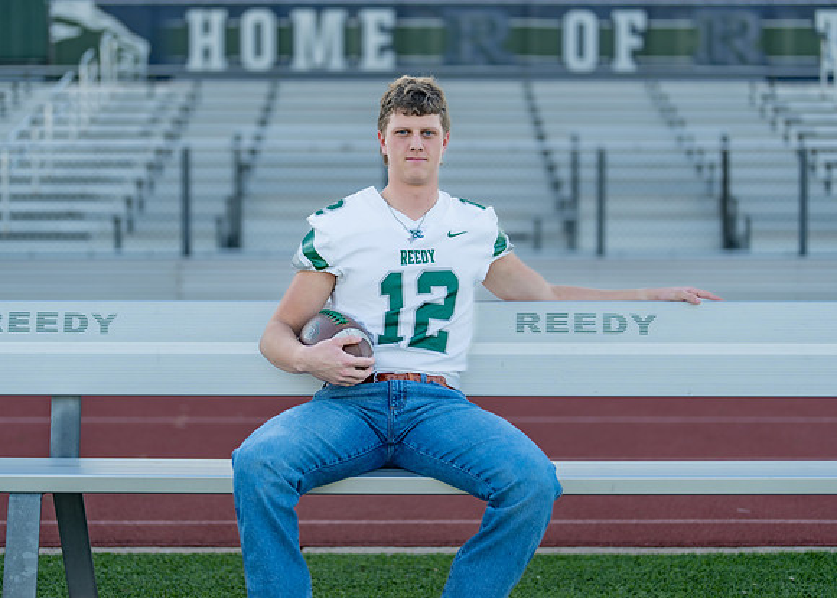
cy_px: 270
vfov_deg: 23.8
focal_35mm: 60
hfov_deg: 32.9
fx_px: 1419
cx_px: 402
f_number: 1.2
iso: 100
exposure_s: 1/2000
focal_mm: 50
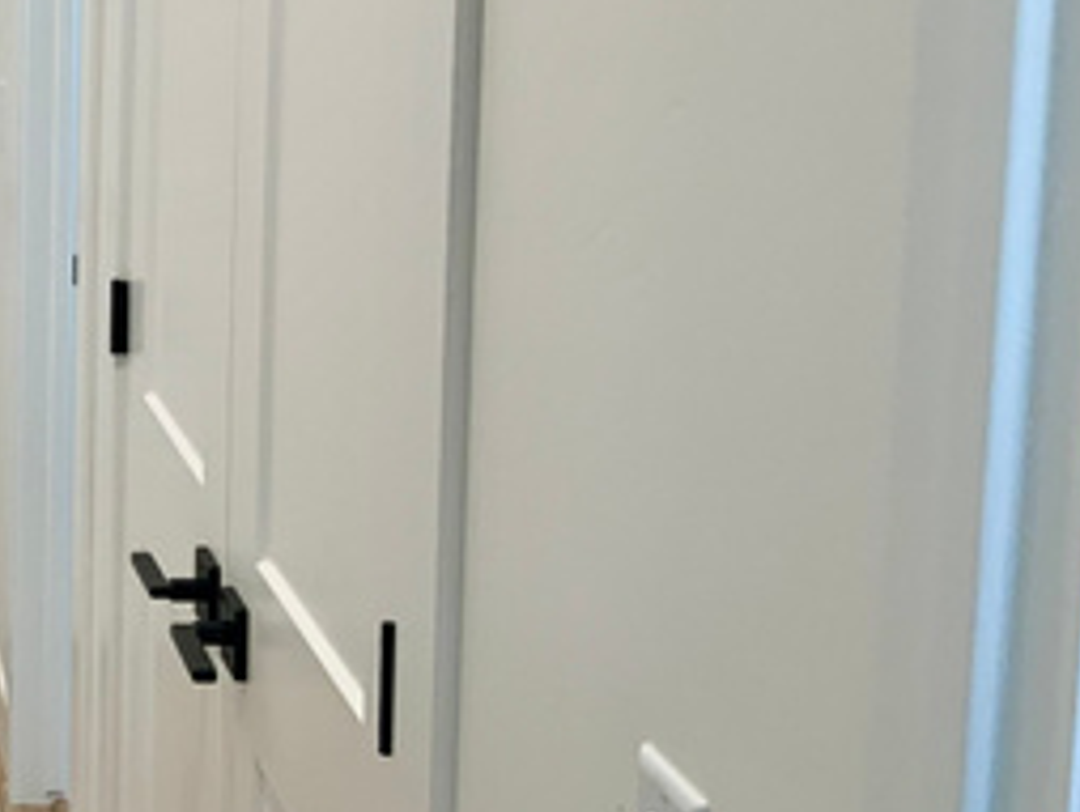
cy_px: 119
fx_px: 2280
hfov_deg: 24.0
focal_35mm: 73
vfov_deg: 19.9
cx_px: -255
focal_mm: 3
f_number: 1.8
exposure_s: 1/120
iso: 50
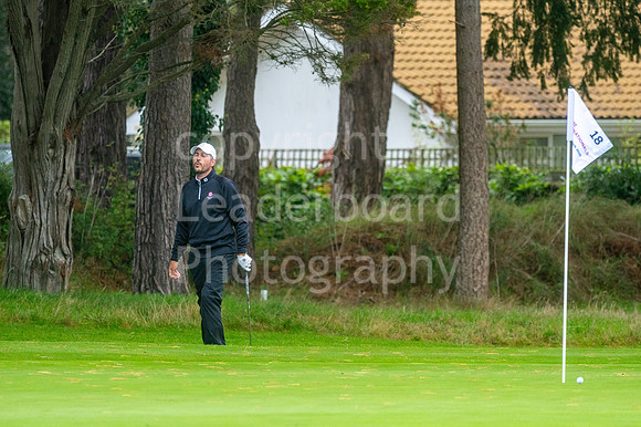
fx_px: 8008
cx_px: 320
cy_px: 214
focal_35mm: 450
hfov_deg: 4.6
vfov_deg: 3.1
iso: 1000
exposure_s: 1/250
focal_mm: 300
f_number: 4
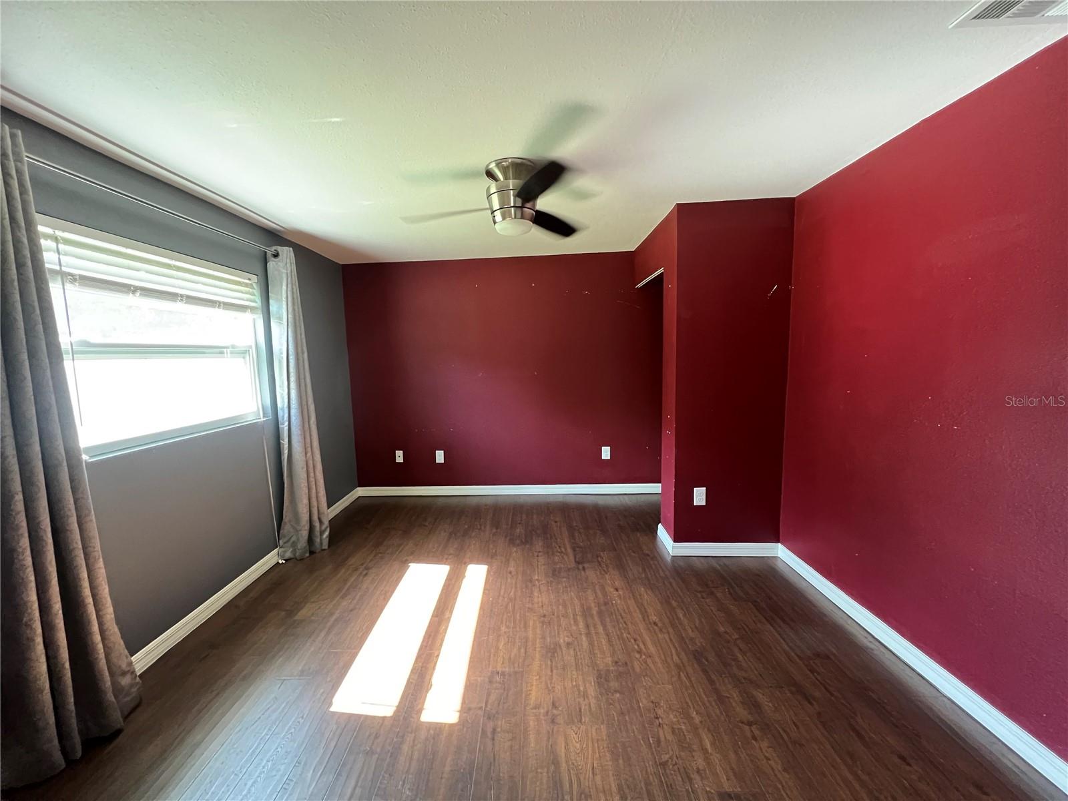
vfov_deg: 89.9
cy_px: 400
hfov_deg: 106.2
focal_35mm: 13
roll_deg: +0.9
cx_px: 534
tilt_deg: -6.3
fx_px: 401
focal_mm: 1.57
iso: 640
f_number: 1.8
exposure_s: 1/60
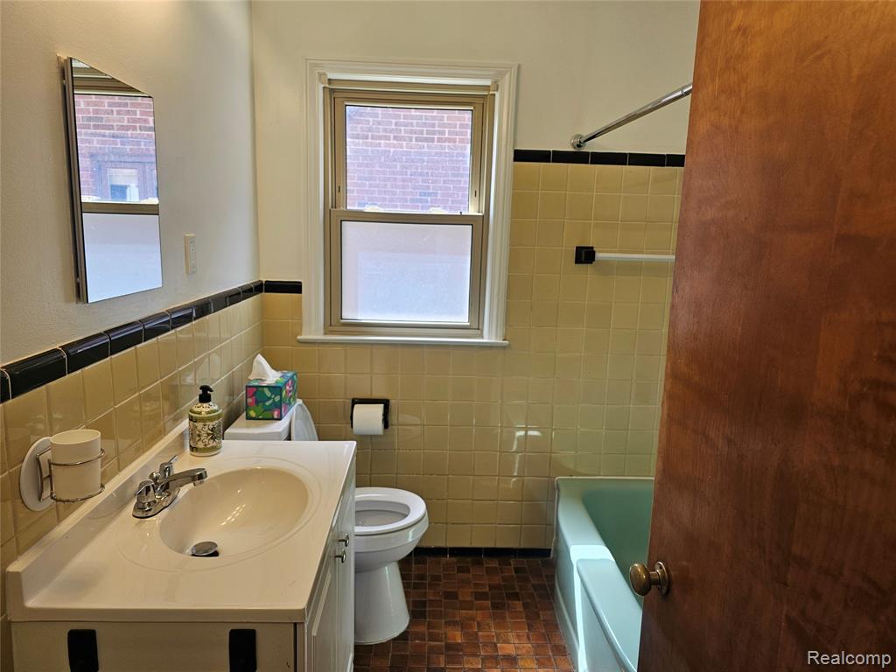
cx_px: 448
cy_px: 336
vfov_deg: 58.9
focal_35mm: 23
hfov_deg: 73.9
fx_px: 595
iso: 80
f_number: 1.7
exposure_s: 1/120
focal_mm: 6.3
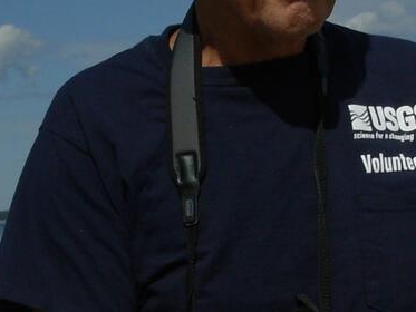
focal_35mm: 136
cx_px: 357
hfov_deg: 14.4
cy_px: 164
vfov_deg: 10.9
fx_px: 1635
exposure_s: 1/1878
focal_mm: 6.3
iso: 50
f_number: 4.9
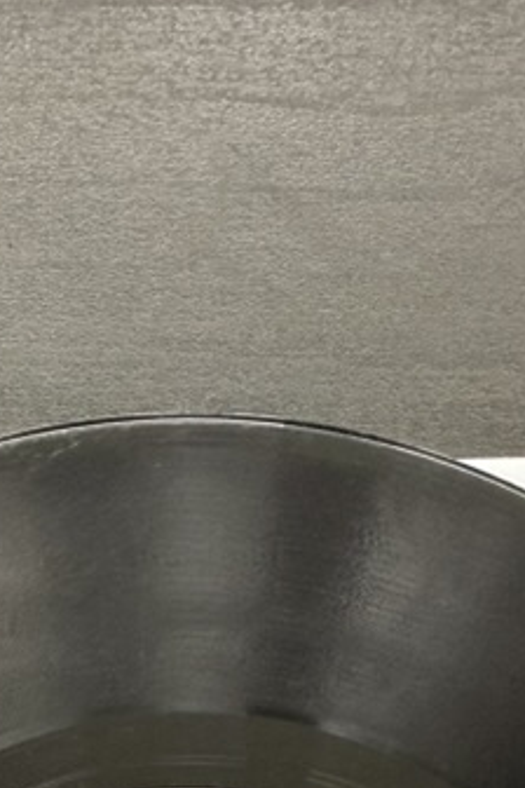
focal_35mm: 76
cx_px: 190
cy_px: 1194
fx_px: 1662
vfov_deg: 22.0
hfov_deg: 17.9
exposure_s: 1/99
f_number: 2.2
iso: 200
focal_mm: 2.22
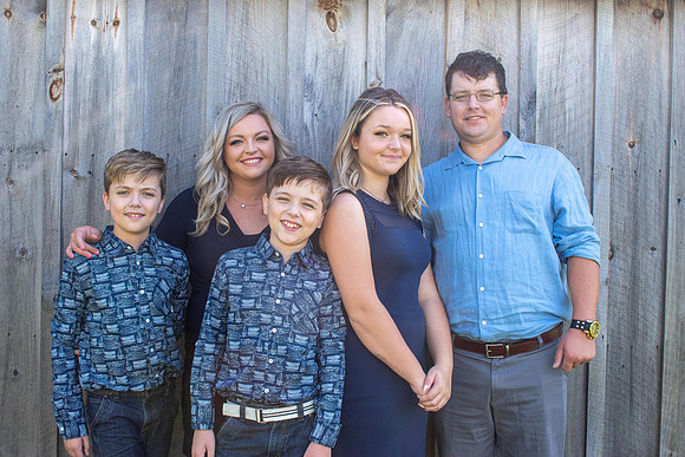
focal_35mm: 51
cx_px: 342
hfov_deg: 38.9
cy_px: 228
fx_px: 971
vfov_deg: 26.5
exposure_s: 1/200
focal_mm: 34
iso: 400
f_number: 7.1
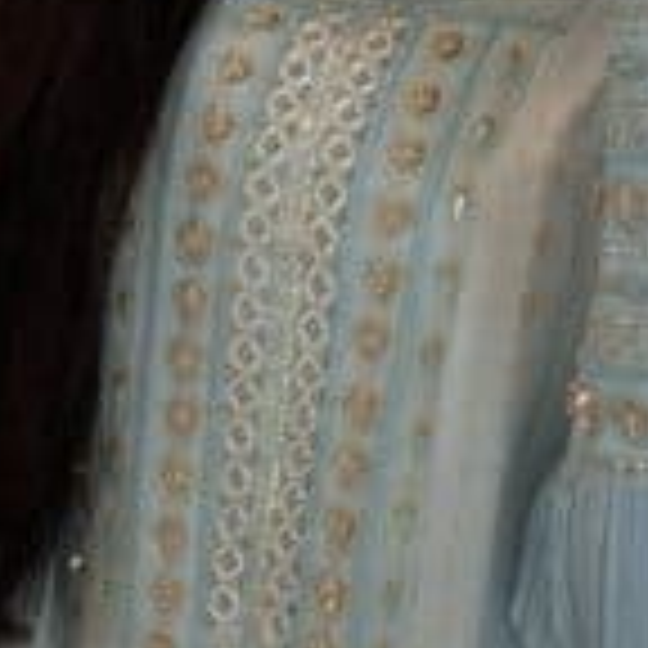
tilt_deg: -32.3
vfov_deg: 10.9
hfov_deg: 11.1
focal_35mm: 157
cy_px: 772
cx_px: 351
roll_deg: -2.0
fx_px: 3325
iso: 64
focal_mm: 6.76
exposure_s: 1/100
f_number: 1.78
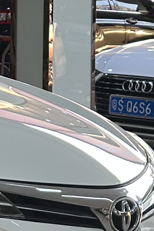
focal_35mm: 291
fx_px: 1868
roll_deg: +0.2
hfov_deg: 4.4
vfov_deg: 7.1
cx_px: -396
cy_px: 89
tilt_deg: -1.9
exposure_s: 1/200
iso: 80
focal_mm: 6.86
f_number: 1.78
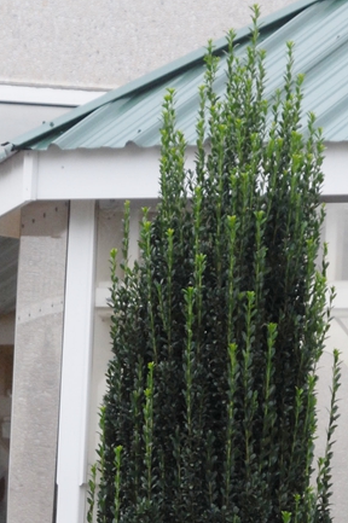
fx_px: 4388
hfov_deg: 4.5
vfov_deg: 6.8
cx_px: 149
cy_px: 542
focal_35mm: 302
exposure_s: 1/250
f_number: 8
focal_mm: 85
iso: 400
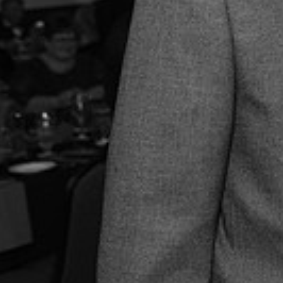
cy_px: -39
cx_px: 526
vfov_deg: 14.7
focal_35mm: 115
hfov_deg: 13.4
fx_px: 1064
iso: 800
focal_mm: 31
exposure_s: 1/200
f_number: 4
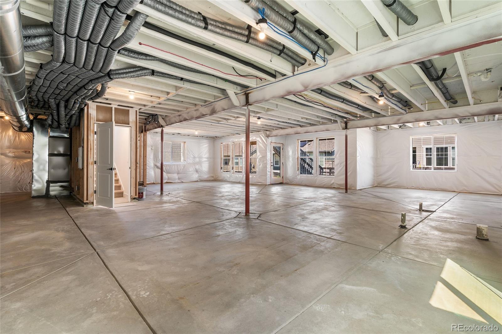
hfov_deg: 96.8
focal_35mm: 16
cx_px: 251
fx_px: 223
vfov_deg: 73.7
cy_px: 167
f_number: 8
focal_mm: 16
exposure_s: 1/13
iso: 200
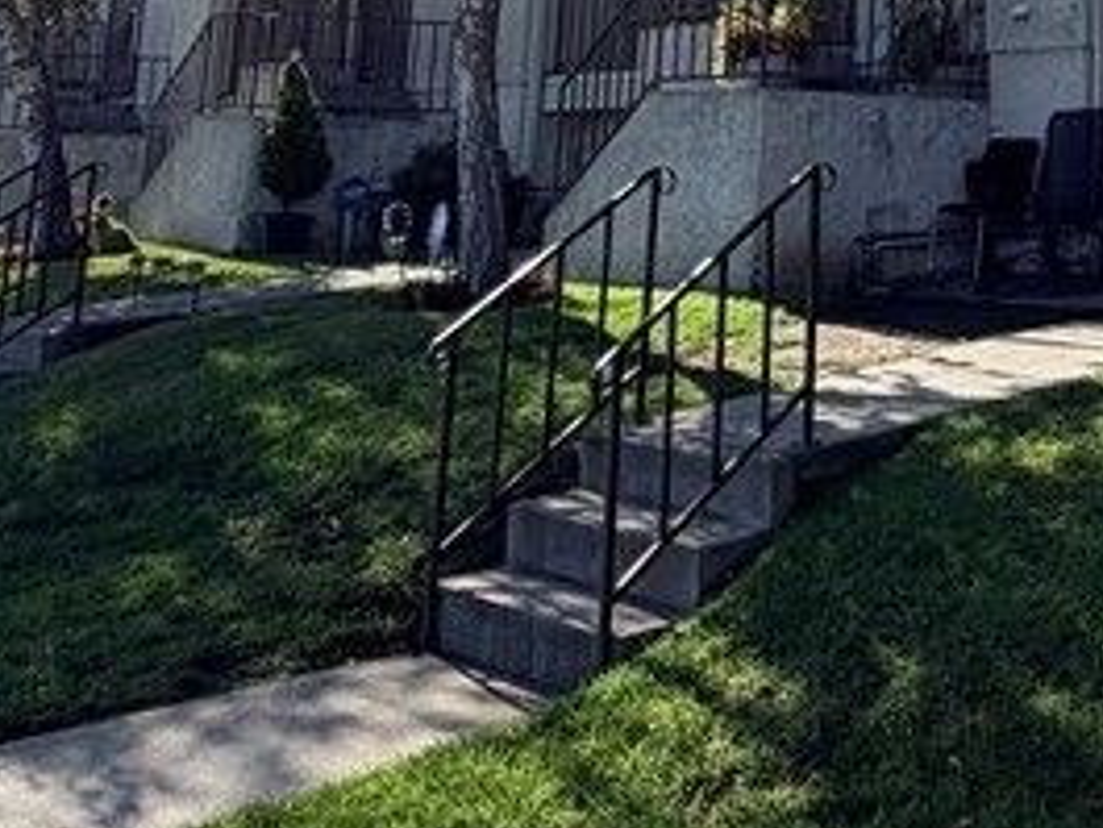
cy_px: -208
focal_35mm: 54
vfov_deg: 24.2
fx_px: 1721
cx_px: 1115
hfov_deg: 32.5
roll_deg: +0.1
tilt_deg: +11.9
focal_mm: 2.22
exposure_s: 1/901
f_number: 2.2
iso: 25
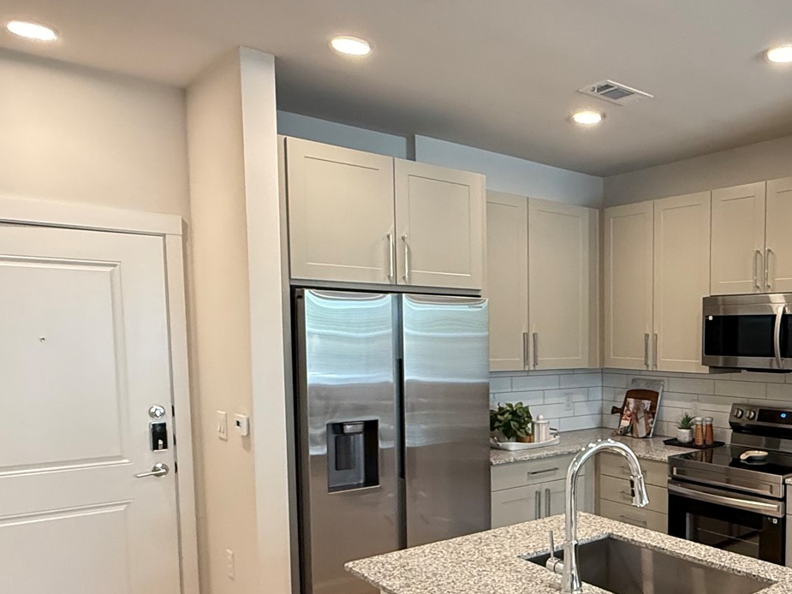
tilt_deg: -3.3
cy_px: 390
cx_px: 666
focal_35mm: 31
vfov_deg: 44.9
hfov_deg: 53.3
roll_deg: -0.2
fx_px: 709
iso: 640
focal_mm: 2.22
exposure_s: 1/120
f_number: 2.2
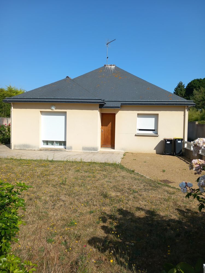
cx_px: 102
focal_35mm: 27
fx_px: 213
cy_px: 136
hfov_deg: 51.4
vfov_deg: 65.3
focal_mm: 4
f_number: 1.8
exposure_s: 1/665
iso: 20
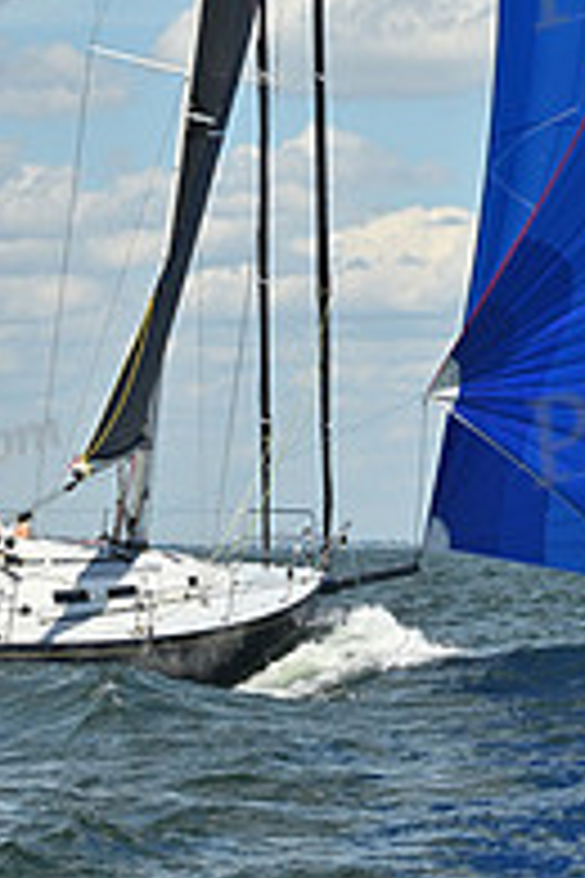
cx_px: 295
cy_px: -257
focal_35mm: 208
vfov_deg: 9.7
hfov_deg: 6.6
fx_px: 5070
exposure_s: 1/1000
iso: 250
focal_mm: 70
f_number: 8
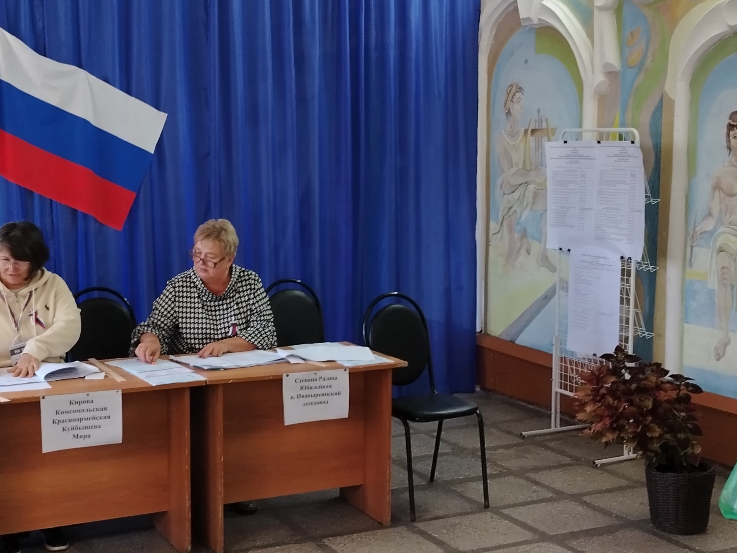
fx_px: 1171
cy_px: 310
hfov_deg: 34.9
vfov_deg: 26.5
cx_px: 346
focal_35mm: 55
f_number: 1.75
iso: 403
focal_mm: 5.25
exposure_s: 1/50
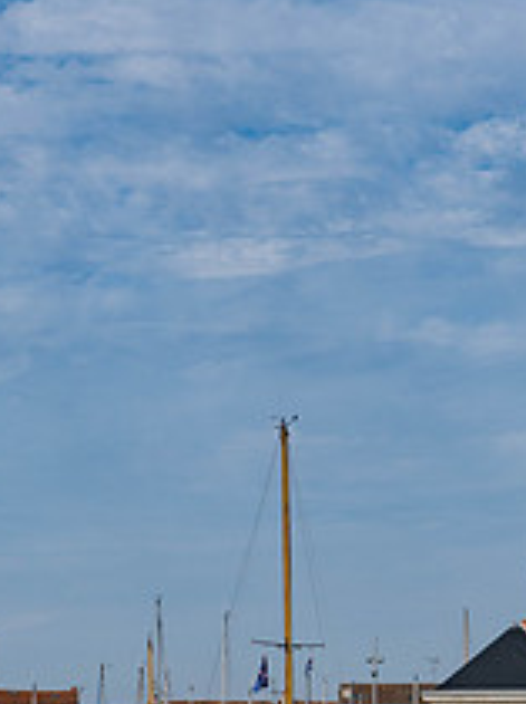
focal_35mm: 186
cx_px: 549
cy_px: 508
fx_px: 3776
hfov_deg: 7.9
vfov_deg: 10.6
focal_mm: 70
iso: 64
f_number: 7.1
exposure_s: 1/800
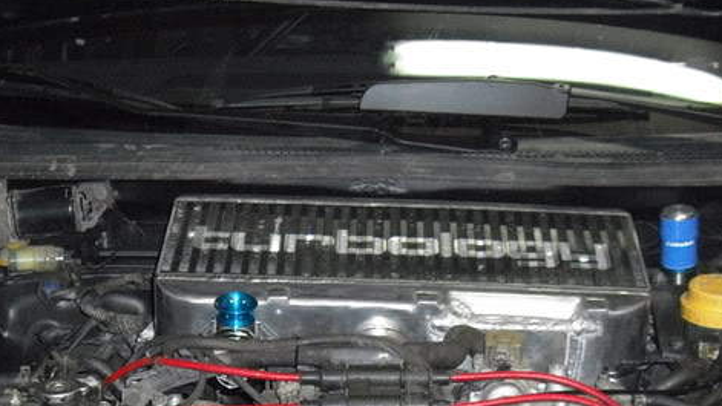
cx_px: 363
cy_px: 444
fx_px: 1723
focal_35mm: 90
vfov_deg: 13.2
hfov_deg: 23.7
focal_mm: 6.2
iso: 400
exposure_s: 1/60
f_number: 2.8
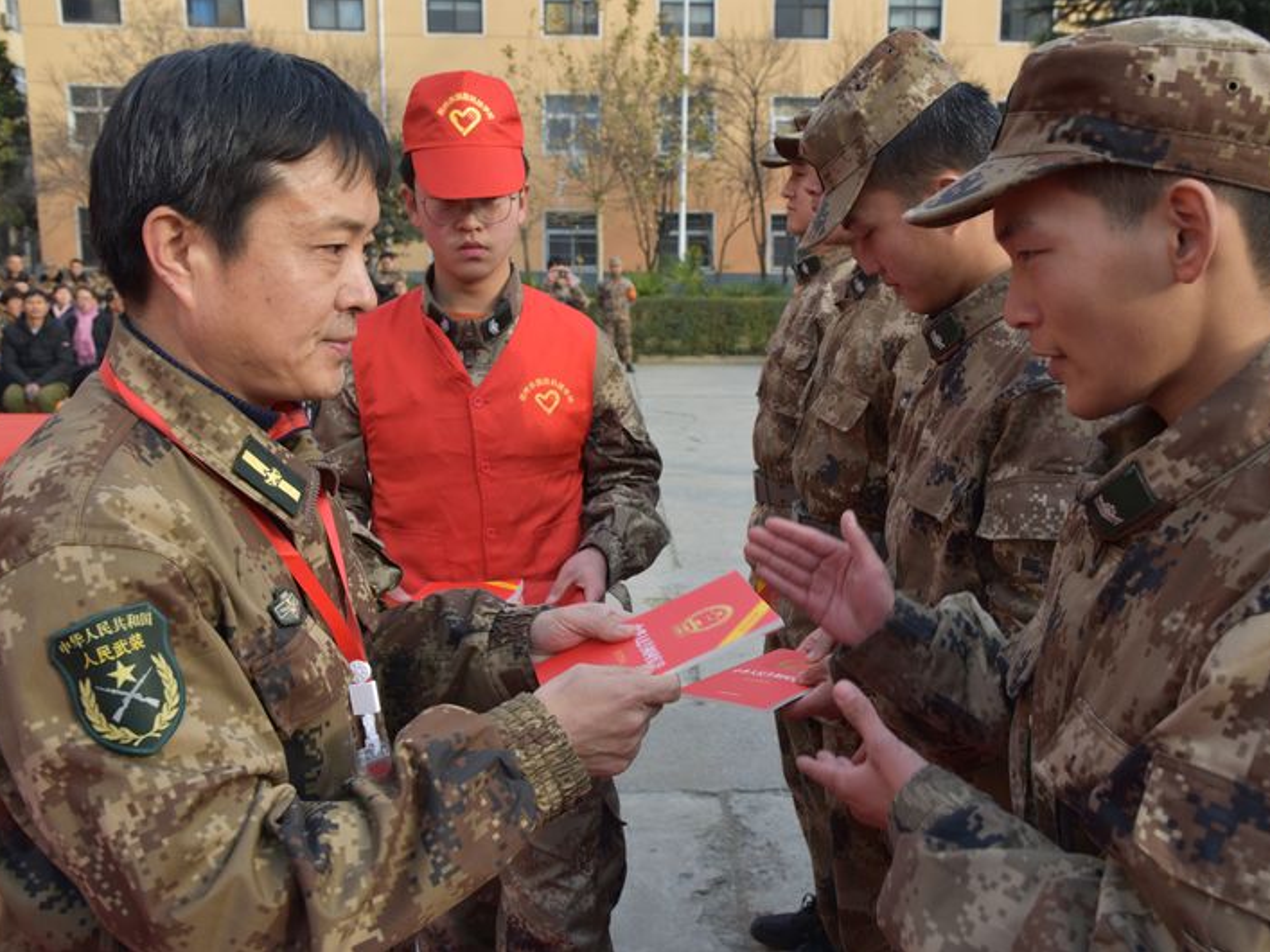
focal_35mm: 37
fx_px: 1357
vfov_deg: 38.7
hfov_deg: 50.1
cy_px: 476
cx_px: 693
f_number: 8
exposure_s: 1/250
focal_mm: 34
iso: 360
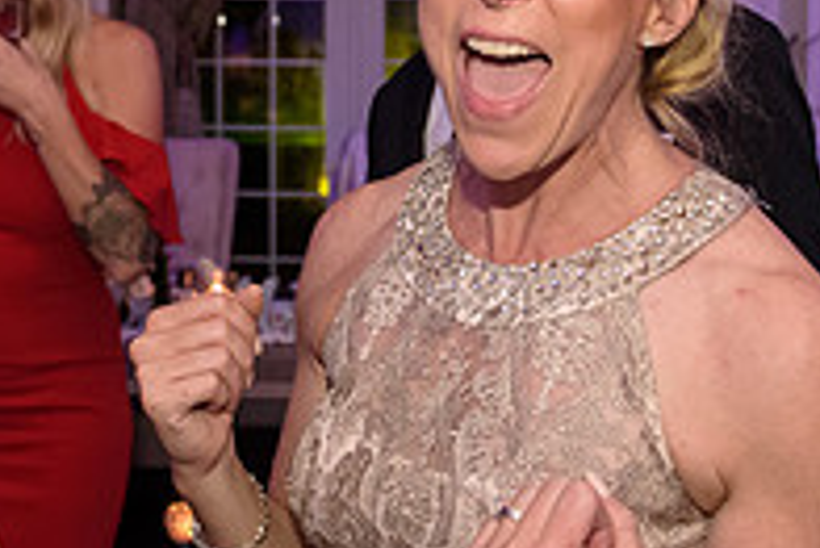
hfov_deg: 28.4
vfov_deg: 19.0
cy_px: 94
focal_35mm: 71
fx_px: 1618
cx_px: 469
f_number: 3.2
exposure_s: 1/125
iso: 3200
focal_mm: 24
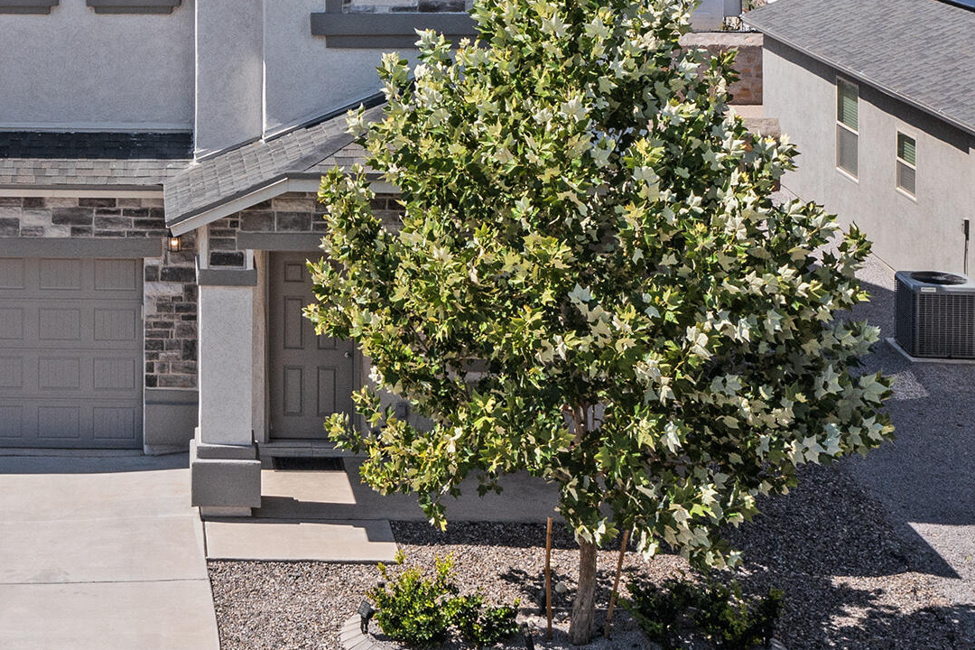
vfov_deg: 19.3
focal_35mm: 70
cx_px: 107
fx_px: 1896
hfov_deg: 27.8
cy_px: 180
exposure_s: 1/800
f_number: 6.3
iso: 100
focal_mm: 10.26
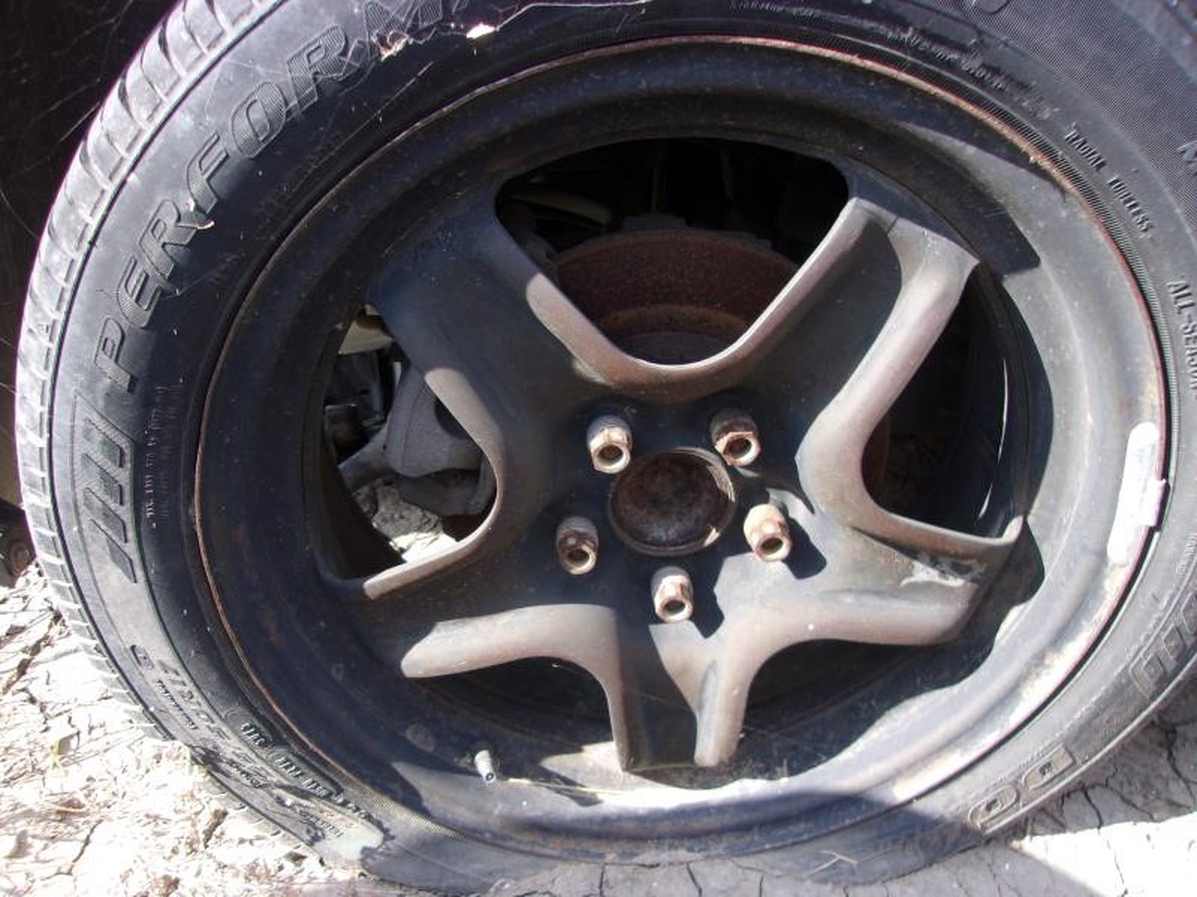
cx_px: 598
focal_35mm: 27
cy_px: 448
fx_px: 934
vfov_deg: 51.4
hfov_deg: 65.3
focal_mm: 4.9
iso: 80
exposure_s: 1/200
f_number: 3
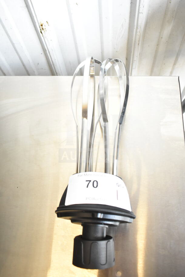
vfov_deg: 61.9
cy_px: 138
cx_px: 92
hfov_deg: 43.6
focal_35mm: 30
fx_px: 231
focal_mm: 20
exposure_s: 1/80
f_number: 4.5
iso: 1600
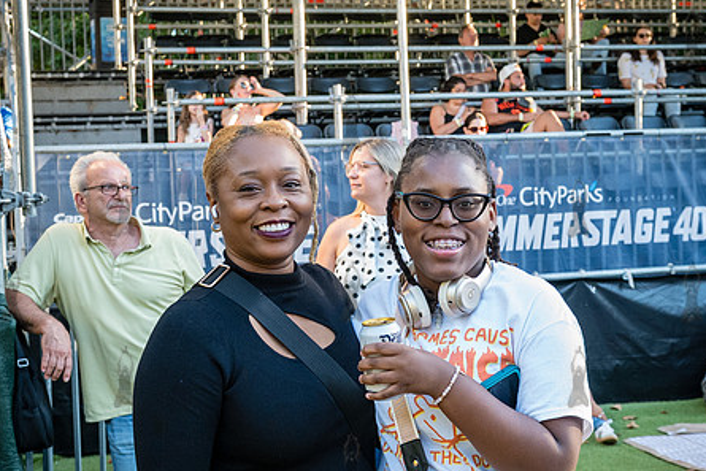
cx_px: 352
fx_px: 1255
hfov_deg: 31.4
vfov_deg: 21.3
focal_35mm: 64
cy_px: 226
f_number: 5
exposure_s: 1/250
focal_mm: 29
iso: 2000
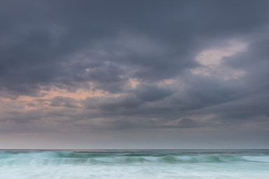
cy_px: 122
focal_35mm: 38
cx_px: 147
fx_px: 284
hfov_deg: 50.6
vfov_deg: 34.7
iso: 31
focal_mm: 24
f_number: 8
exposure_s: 2.5
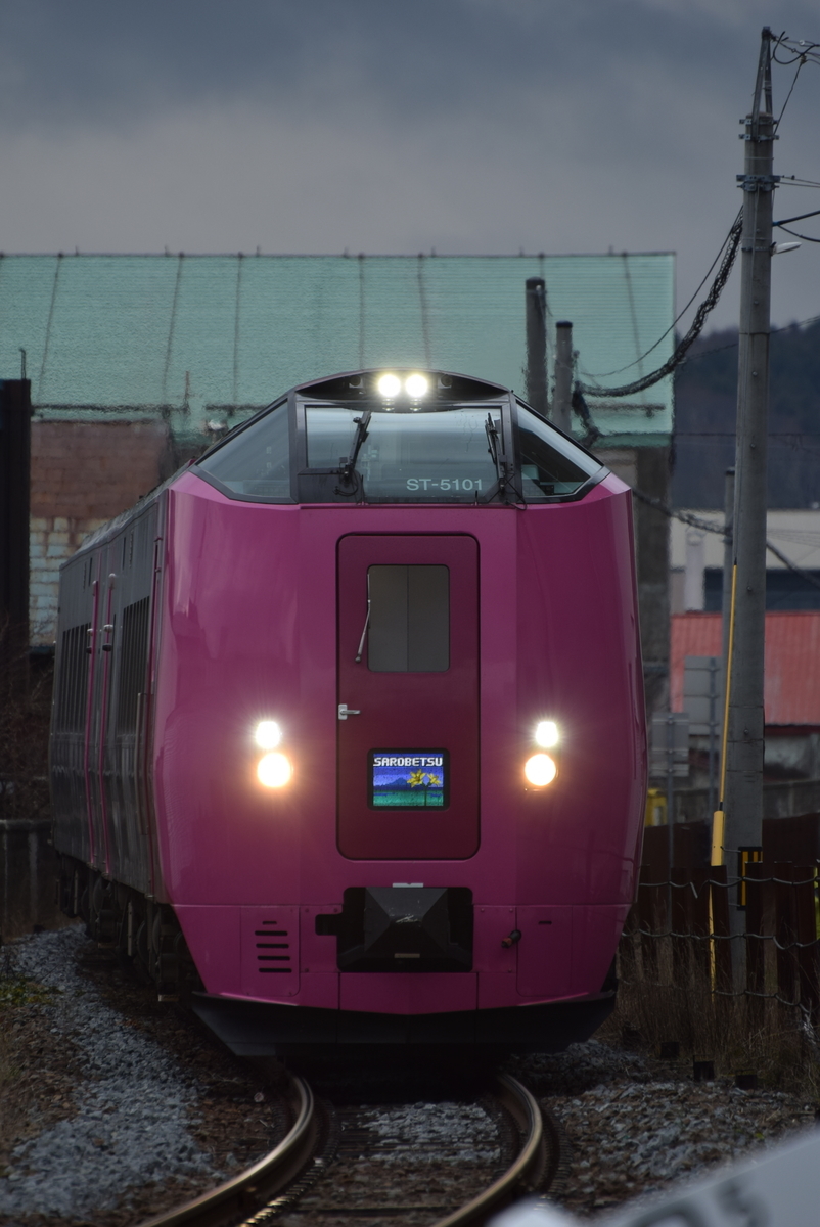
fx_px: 15347
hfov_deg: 3.1
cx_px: 410
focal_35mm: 450
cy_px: 614
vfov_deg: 4.6
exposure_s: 1/250
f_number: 5.6
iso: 200
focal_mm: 300
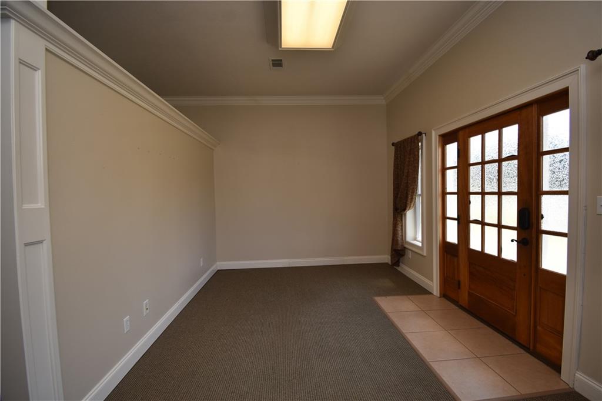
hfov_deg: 100.4
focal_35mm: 15
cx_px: 301
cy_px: 200
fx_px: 251
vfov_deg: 77.3
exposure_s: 1/125
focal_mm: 10
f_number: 5.6
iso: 180
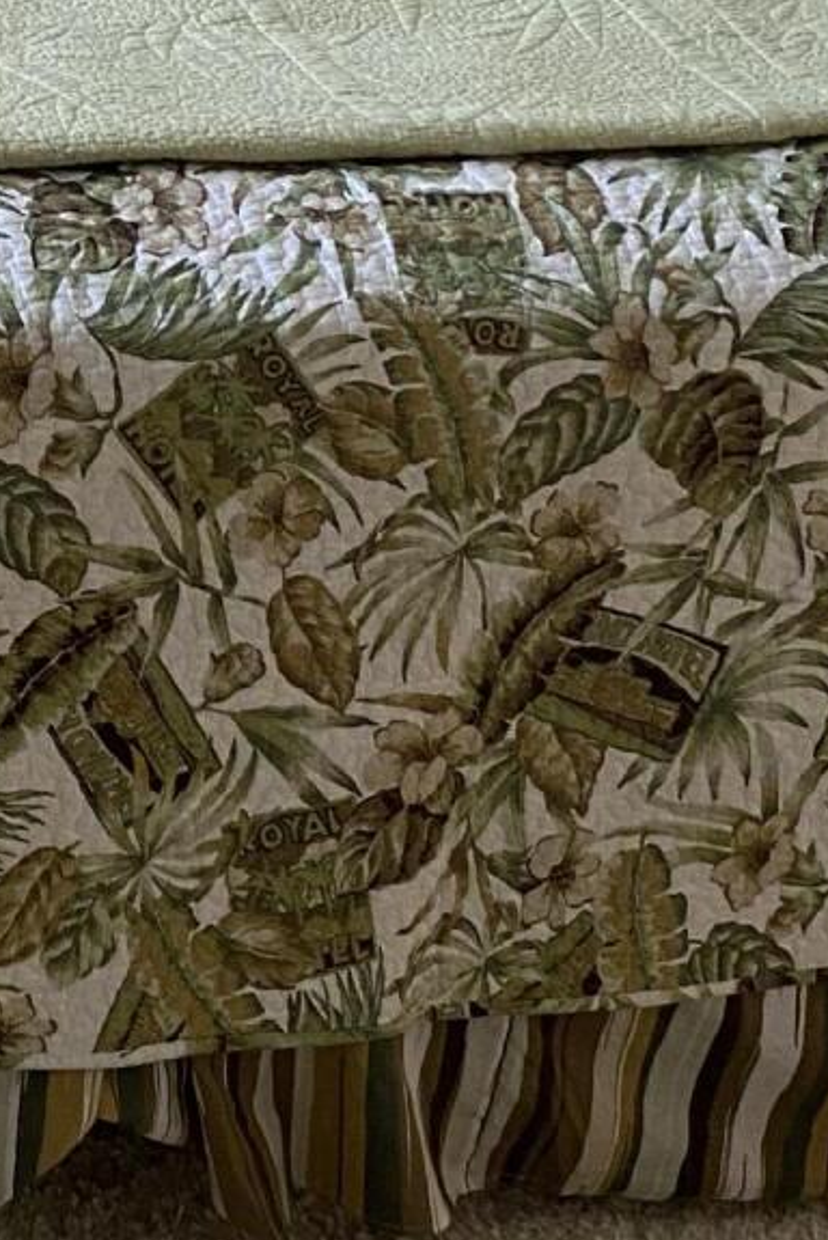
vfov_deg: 20.8
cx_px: -567
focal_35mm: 94
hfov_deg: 13.4
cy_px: -54
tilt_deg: -18.7
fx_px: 3239
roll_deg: -0.5
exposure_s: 1/60
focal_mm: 4.25
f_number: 1.8
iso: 100
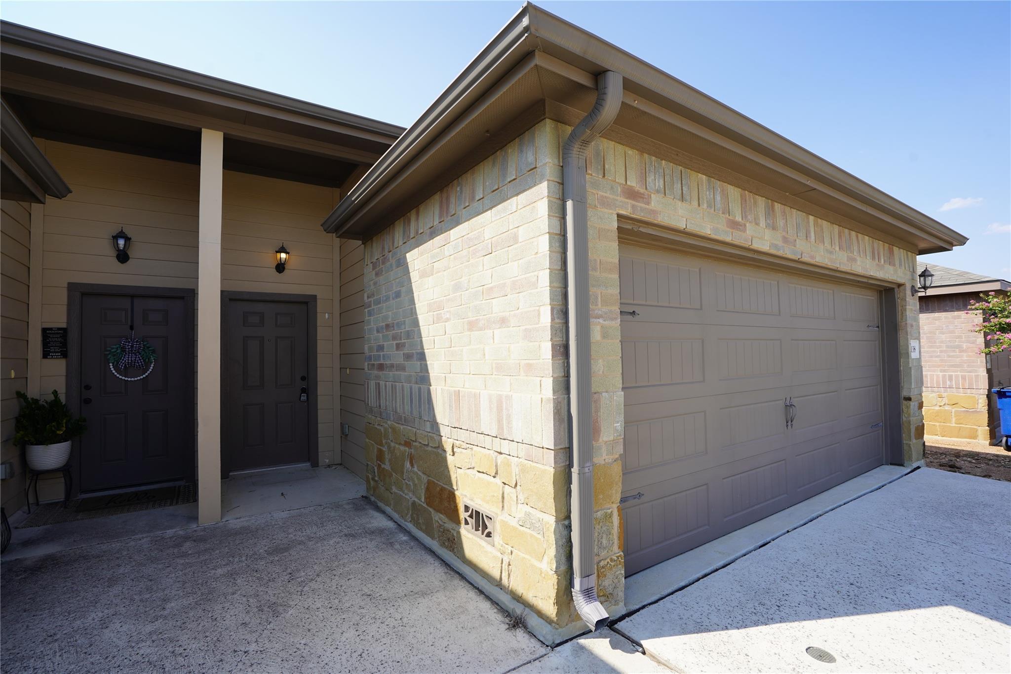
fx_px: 449
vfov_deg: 73.7
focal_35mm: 16
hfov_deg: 96.7
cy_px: 337
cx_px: 506
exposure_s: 1/125
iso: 100
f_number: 8
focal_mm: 16
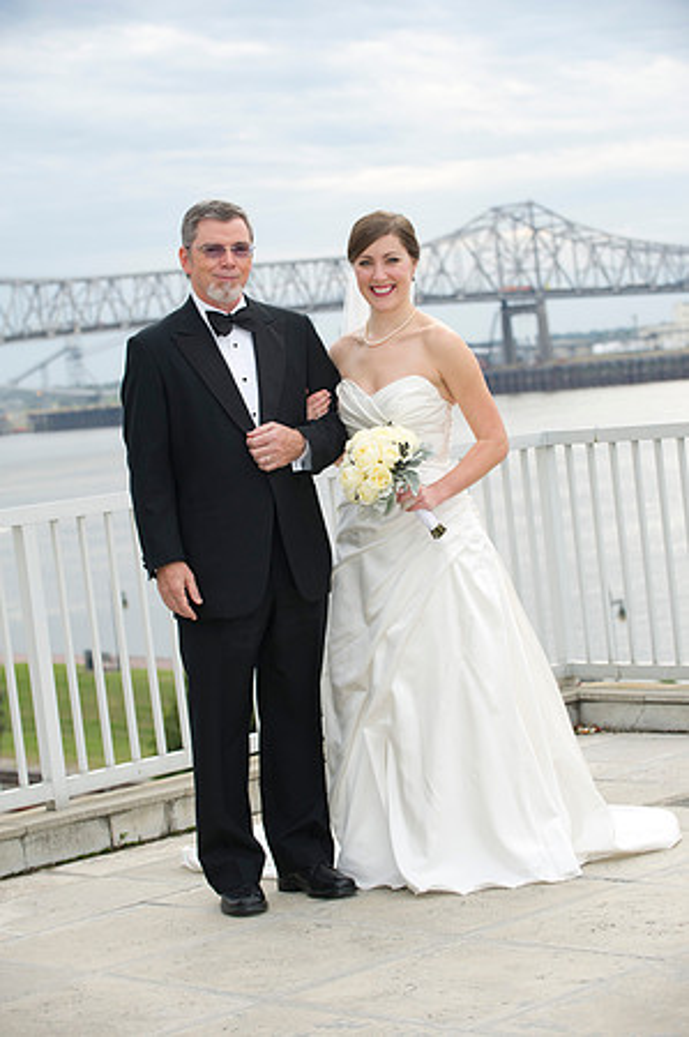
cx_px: 344
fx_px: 2733
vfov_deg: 21.5
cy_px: 518
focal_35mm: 95
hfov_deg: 14.4
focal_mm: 95
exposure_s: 1/200
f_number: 4.5
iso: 200
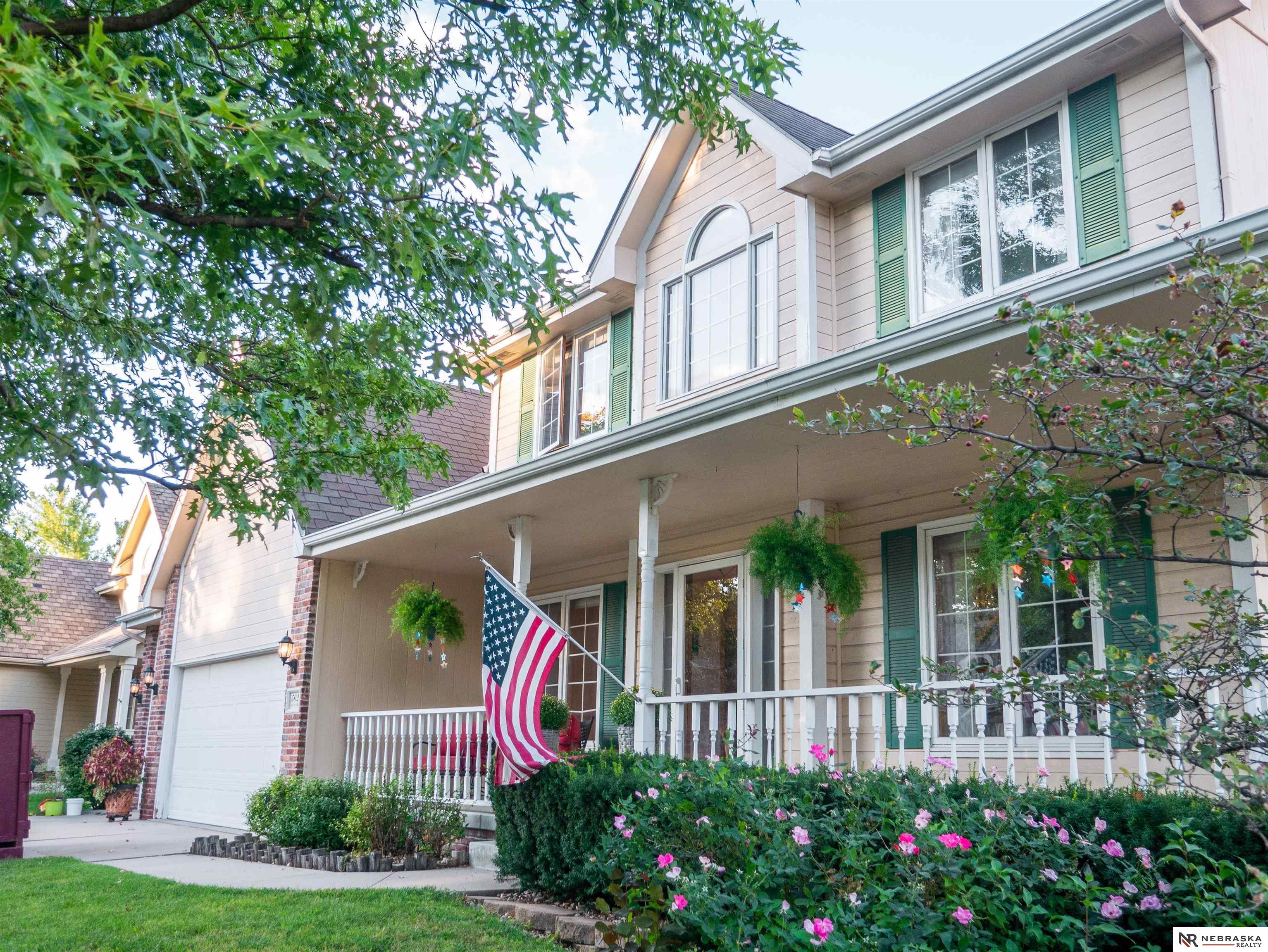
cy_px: 476
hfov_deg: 56.8
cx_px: 634
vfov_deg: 44.2
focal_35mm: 32
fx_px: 1173
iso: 200
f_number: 3.6
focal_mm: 16
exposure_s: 1/125
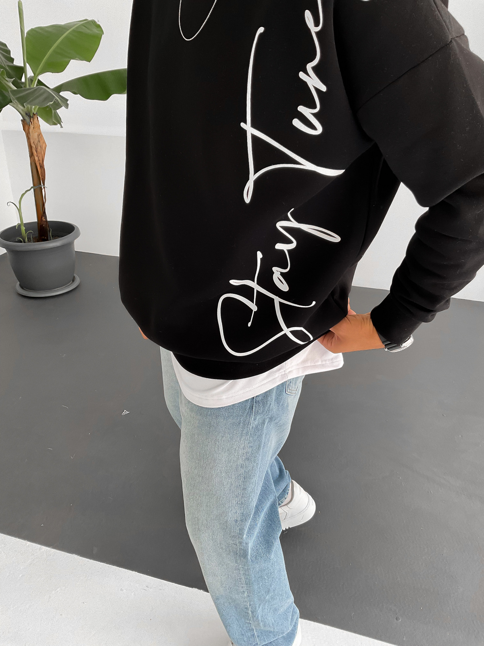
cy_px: 323
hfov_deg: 48.2
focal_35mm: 29
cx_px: 242
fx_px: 541
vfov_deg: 61.7
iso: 64
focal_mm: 3
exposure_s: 1/120
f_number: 1.8
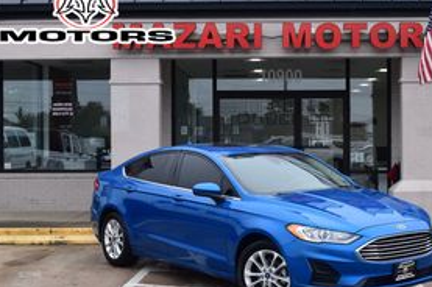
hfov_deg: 31.9
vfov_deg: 21.6
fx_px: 752
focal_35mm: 63
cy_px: 154
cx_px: 279
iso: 400
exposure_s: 1/200
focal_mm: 29
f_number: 10
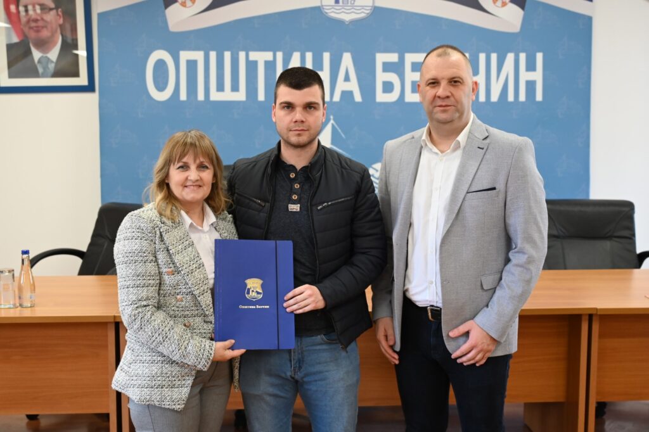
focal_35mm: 45
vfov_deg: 29.8
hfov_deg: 43.6
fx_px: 811
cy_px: 216
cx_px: 324
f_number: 4
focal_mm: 45
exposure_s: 1/250
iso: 2200
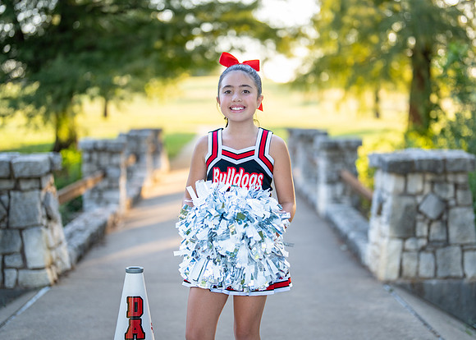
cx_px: 260
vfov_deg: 24.9
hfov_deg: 34.4
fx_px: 768
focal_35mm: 57
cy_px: 163
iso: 200
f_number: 1.2
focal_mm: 50
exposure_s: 1/1000
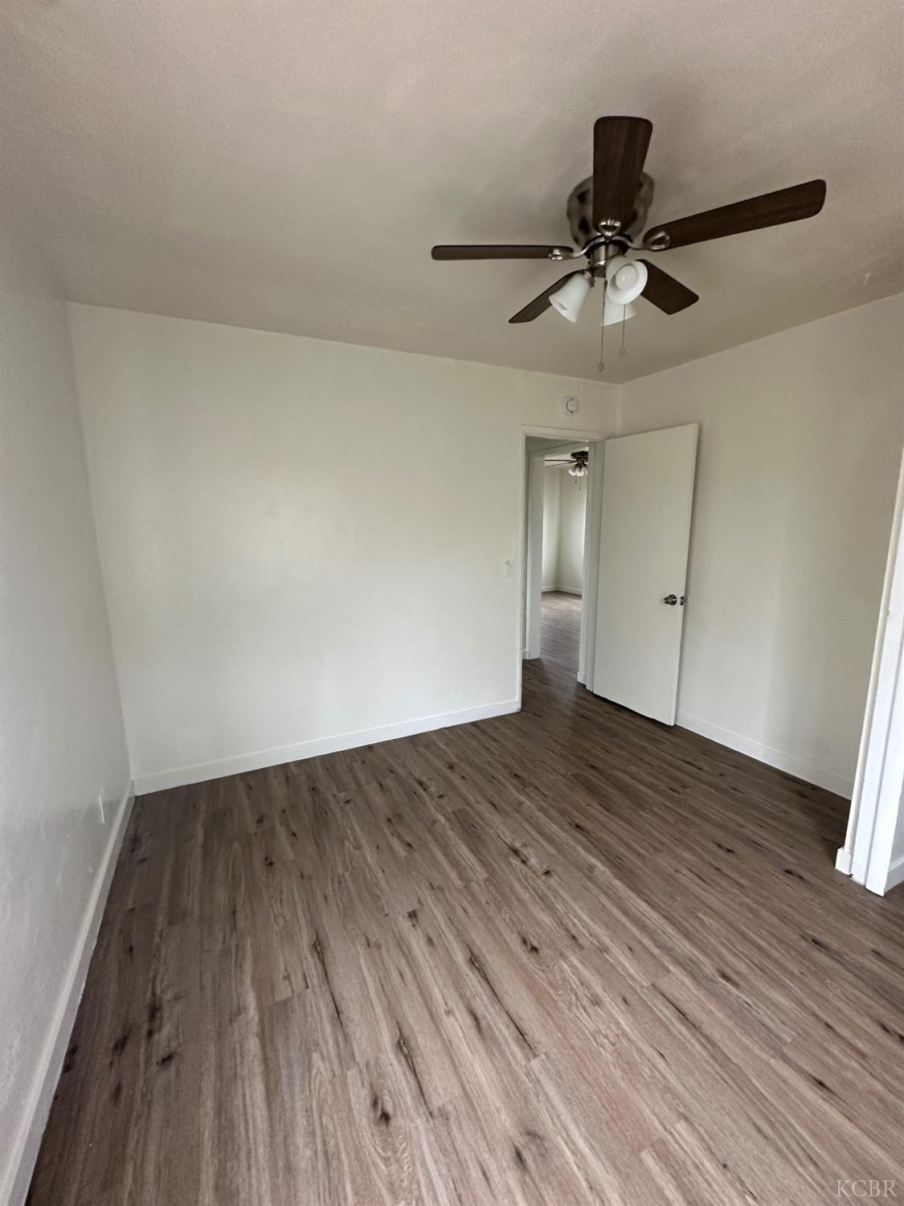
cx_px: 452
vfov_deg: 102.1
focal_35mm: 14
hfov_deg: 85.7
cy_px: 603
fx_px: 487
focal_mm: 2.22
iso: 320
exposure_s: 1/99
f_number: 2.2
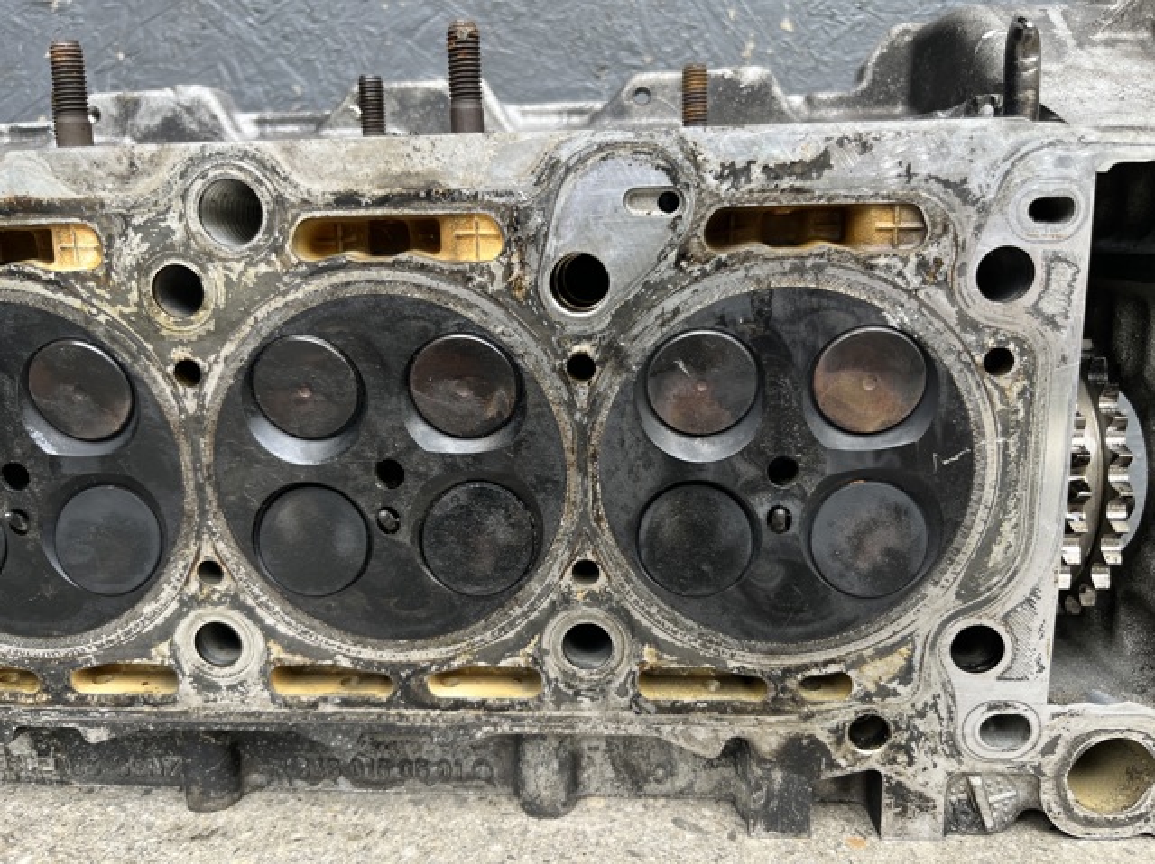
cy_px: 432
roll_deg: +0.5
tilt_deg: -9.4
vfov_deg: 53.0
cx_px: 578
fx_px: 867
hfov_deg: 67.3
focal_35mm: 26
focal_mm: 5.1
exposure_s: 1/151
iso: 32
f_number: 1.6
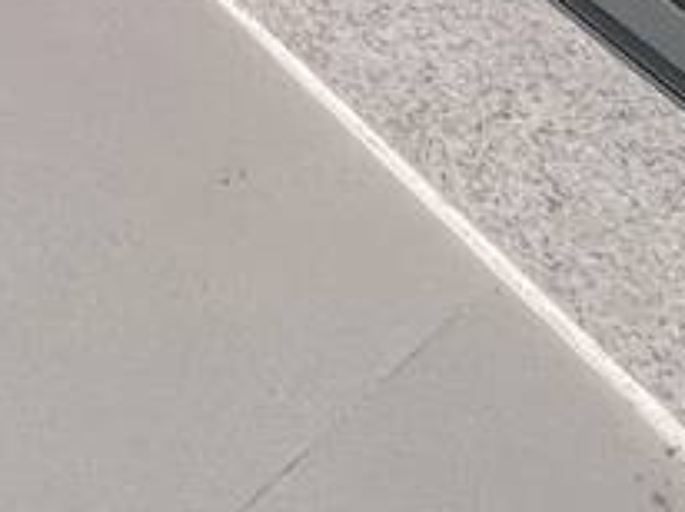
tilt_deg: -12.9
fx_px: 1799
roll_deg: -1.0
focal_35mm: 91
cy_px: -1204
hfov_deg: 21.1
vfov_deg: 9.9
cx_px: 70
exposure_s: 1/170
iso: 32
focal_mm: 1.57
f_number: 1.8
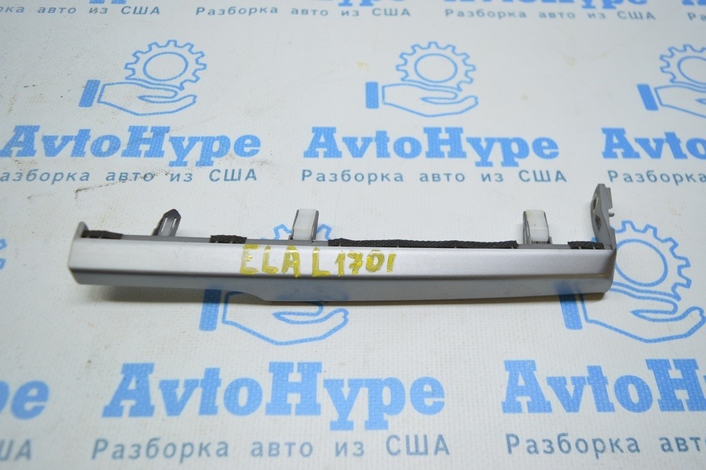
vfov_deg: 47.9
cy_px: 235
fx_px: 529
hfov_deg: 67.4
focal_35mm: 27
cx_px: 353
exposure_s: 1/80
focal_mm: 18
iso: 400
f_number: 3.5
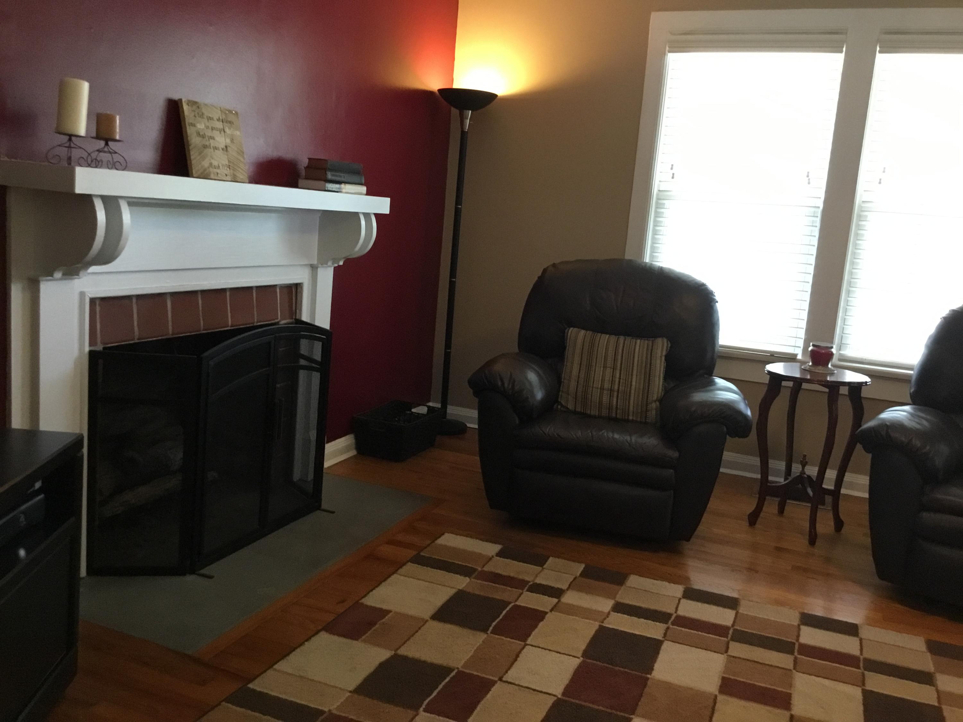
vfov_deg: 45.4
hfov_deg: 58.4
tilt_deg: -7.7
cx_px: 482
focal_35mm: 31
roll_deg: -4.1
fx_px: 862
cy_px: 361
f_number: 2.4
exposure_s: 1/30
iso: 160
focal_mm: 3.3
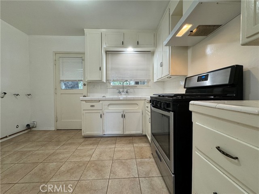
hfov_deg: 102.1
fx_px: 105
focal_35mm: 14
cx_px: 130
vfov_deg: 85.7
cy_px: 97
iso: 200
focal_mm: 2.22
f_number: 2.2
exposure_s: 1/60
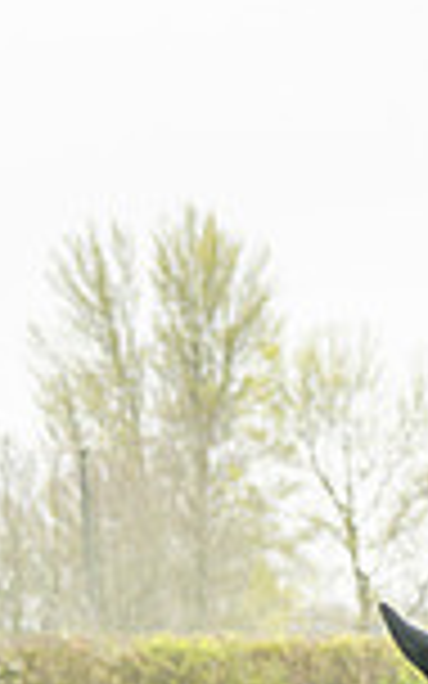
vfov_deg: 2.8
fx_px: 13736
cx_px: 1118
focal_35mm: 736
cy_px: 1085
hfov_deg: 1.8
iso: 400
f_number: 4
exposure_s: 1/1600
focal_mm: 96
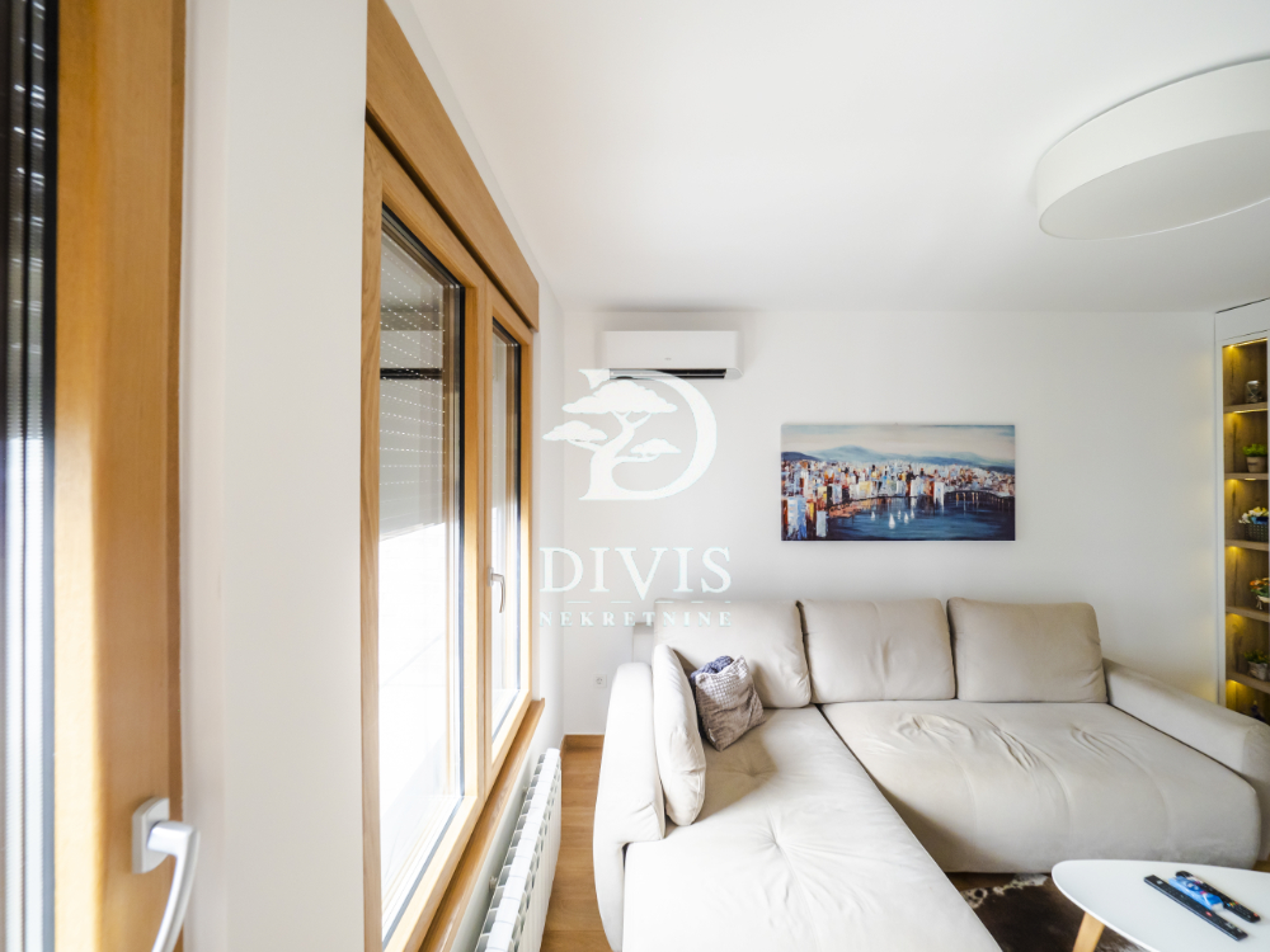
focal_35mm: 14
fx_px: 514
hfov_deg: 102.1
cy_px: 476
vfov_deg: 85.7
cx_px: 635
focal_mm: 7
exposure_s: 1/50
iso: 400
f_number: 4
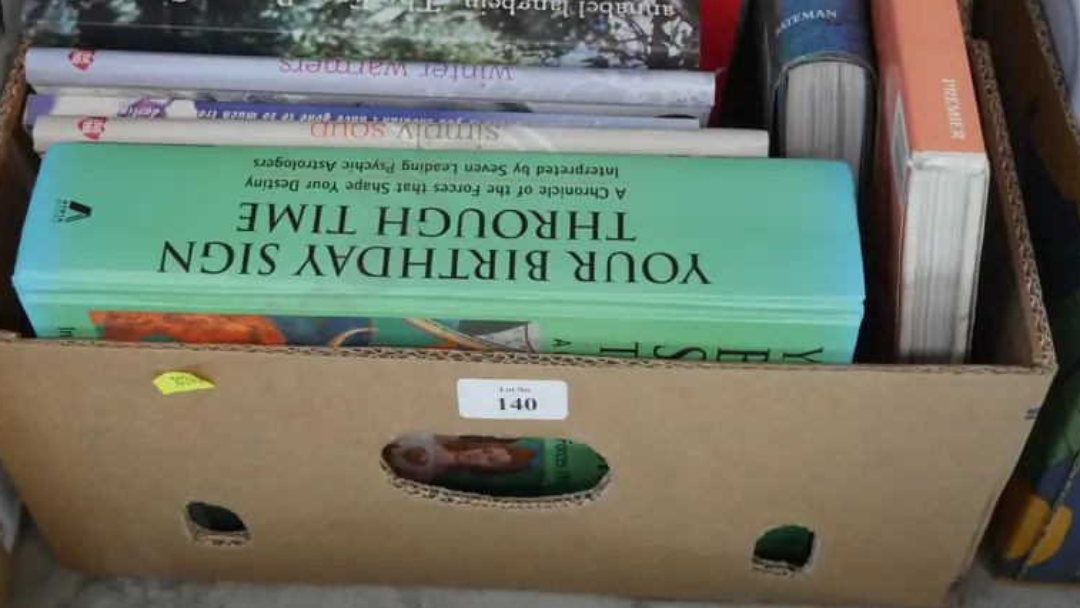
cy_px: 33
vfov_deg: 20.9
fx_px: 1604
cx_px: 540
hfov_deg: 37.2
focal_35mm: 56
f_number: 4.1
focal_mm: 19
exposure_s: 1/40
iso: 3200
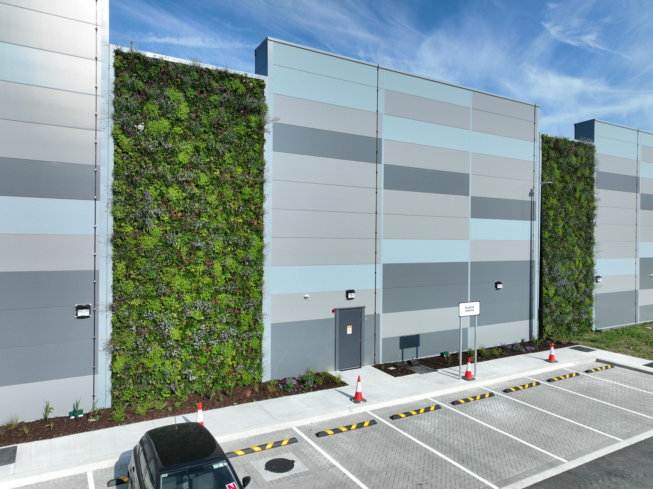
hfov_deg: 71.6
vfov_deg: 56.8
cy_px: 244
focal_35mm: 24
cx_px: 326
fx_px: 453
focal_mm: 12.29
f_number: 3.2
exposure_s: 1/2000
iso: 110
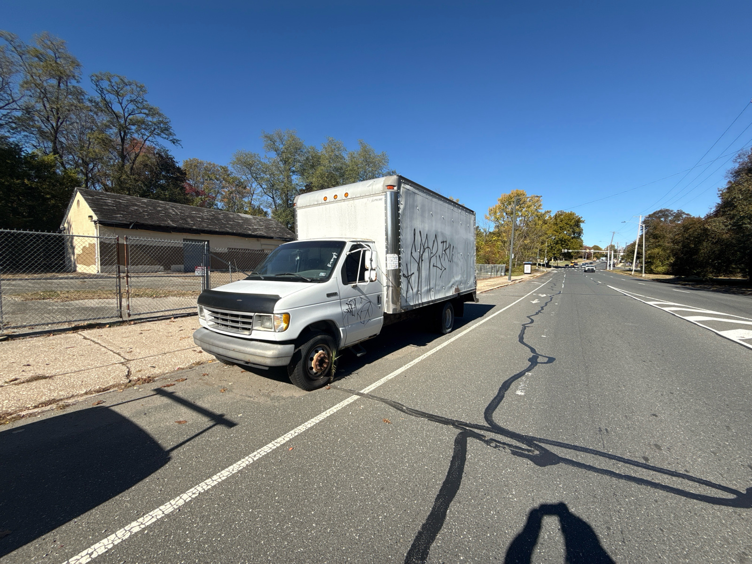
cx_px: 376
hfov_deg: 102.1
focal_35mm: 14
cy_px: 282
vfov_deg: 85.7
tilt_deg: -2.8
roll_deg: -0.7
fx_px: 304
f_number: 2.2
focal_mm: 2.22
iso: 50
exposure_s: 1/2320
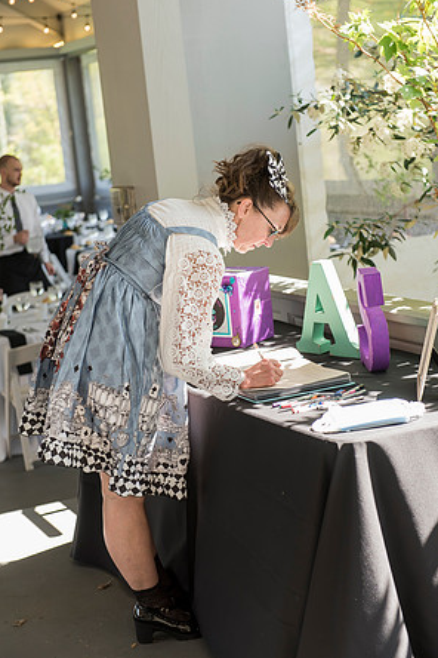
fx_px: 1296
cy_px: 326
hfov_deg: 19.2
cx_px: 220
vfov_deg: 28.5
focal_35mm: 71
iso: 400
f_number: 4
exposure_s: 1/200
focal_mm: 70
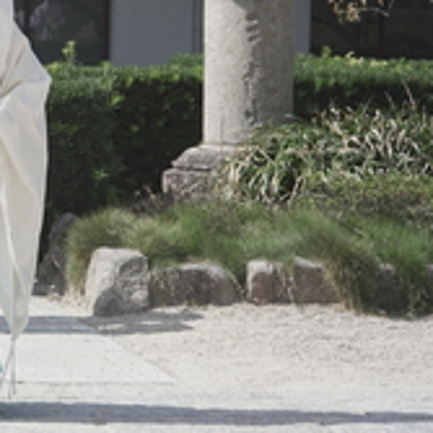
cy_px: 53
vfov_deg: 12.1
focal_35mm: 143
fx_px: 2024
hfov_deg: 11.4
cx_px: -337
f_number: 5.6
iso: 100
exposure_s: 1/400
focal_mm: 44
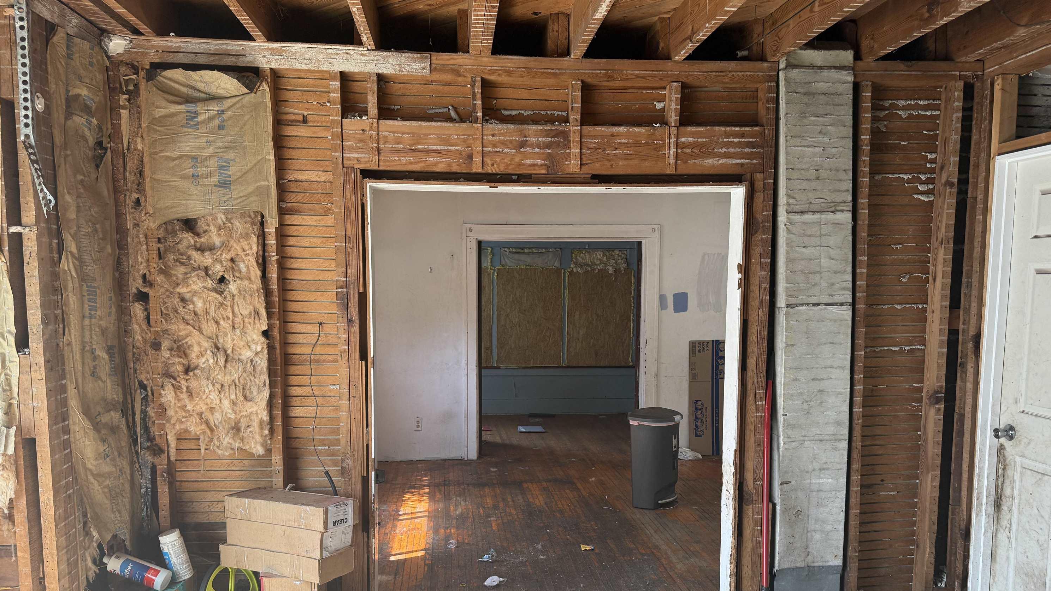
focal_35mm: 27
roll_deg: -0.3
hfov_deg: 69.9
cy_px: 356
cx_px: 525
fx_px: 752
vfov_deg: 42.7
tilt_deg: -3.3
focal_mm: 6.76
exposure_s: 1/121
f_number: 1.78
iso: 160
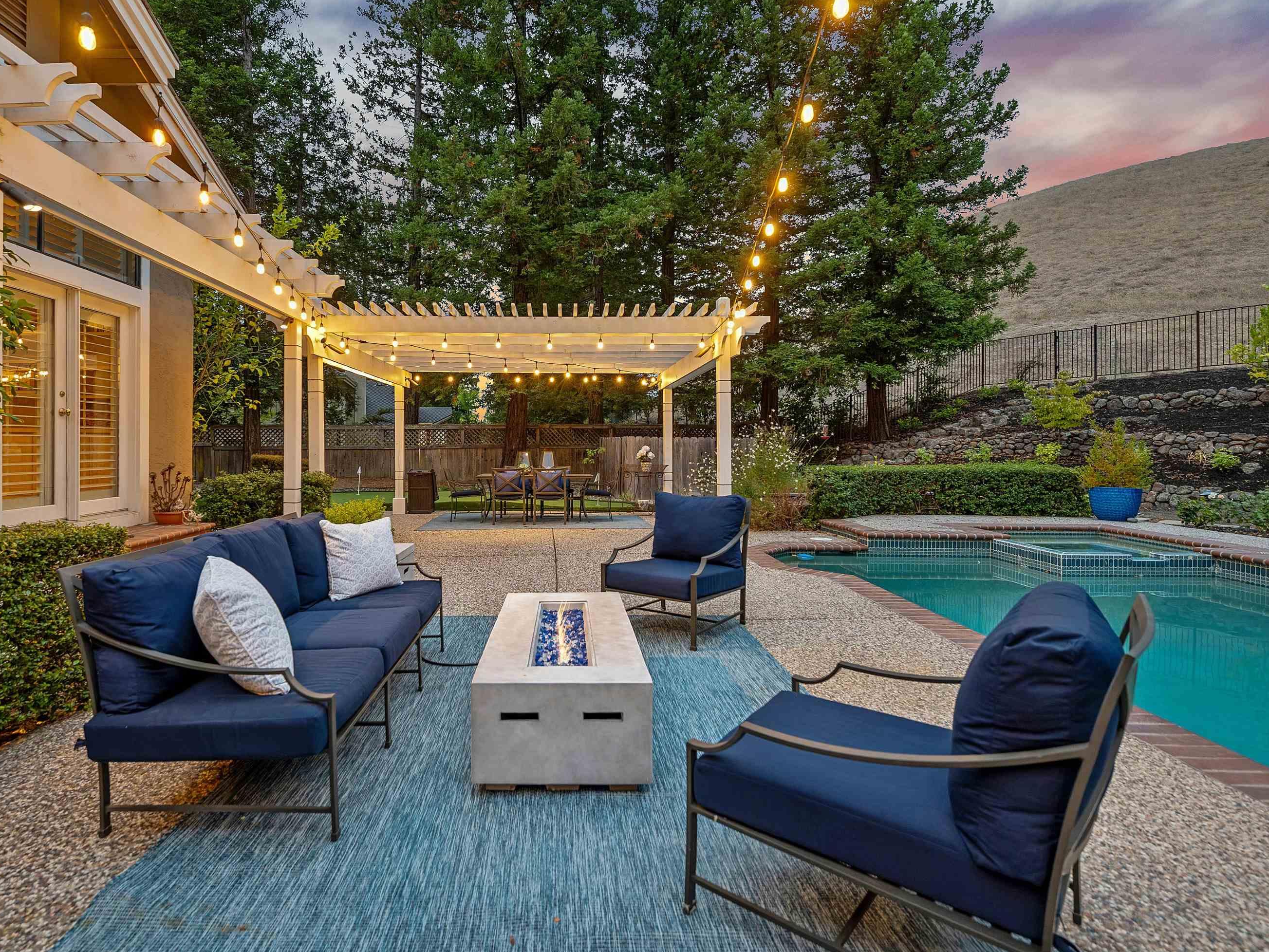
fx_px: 644
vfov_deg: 72.9
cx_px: 564
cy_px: 456
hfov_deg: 88.8
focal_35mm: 18
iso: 1600
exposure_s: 1/15
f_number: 5.6
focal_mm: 15.5
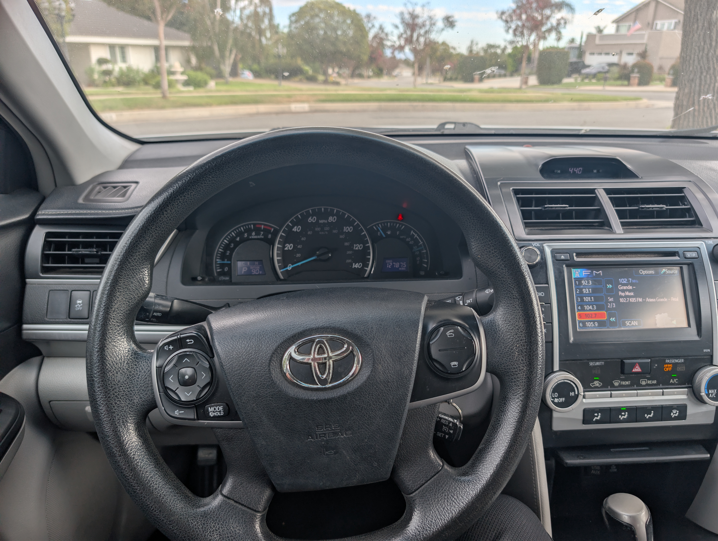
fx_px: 499
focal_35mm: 24
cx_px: 359
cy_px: 270
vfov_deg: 56.9
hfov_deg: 71.5
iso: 17
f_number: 1.68
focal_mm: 6.9
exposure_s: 1/251
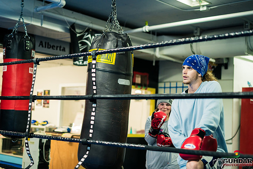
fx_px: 385
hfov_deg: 36.4
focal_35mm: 55
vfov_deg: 24.7
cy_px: 85
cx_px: 120
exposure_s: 1/400
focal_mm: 50
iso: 1600
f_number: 1.8
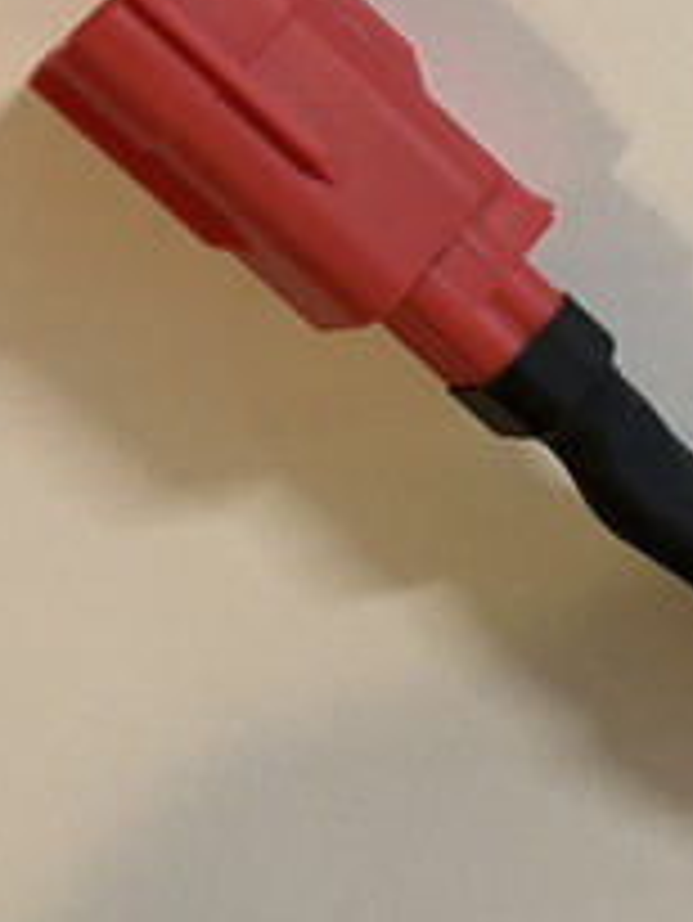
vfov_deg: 21.7
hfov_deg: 16.5
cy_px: -288
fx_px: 2160
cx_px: 1053
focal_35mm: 81
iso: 160
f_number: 1.6
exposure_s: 1/60
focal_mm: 5.1
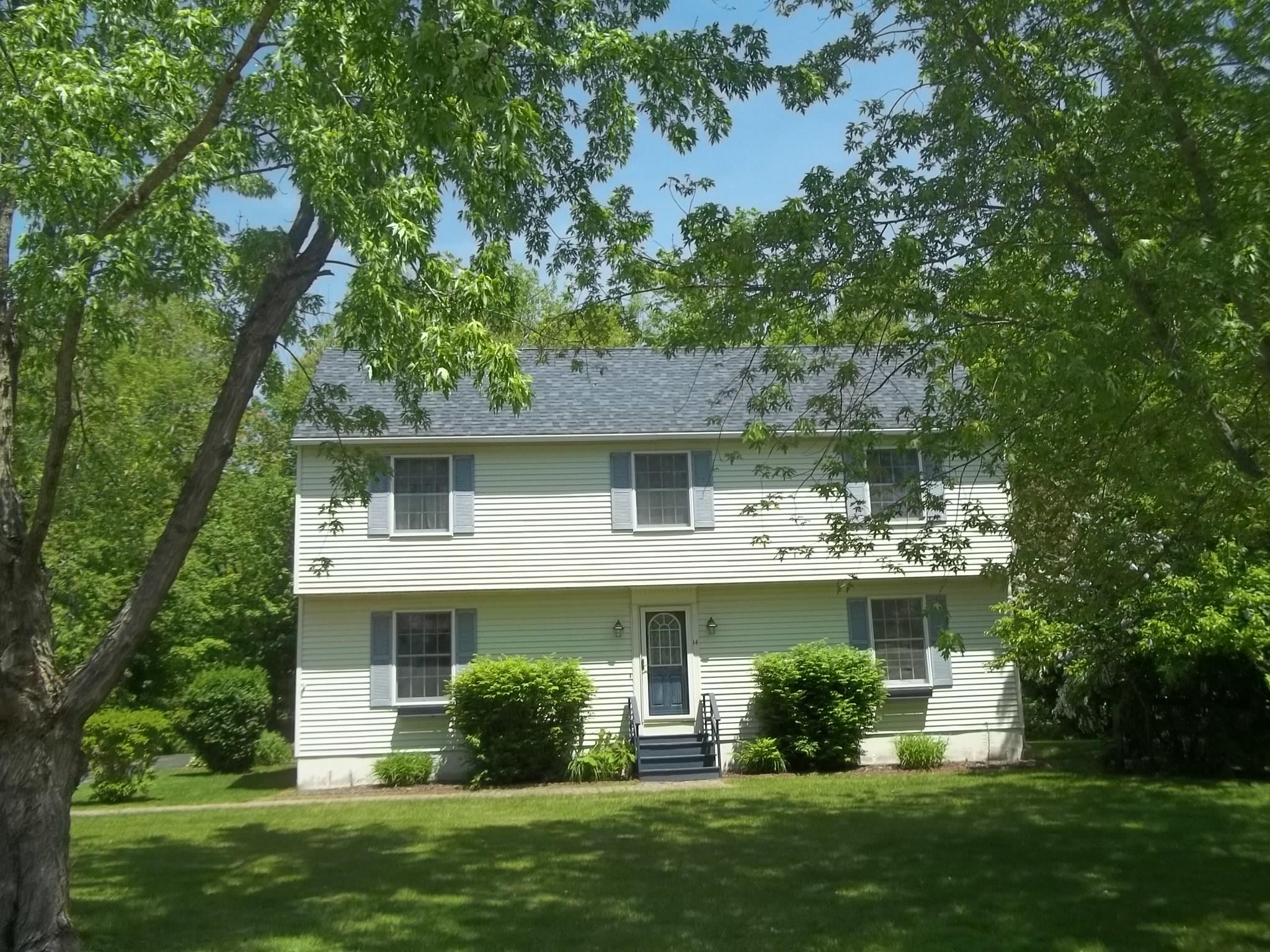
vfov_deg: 44.2
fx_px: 1174
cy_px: 476
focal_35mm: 32
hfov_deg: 56.8
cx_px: 635
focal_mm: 5.7
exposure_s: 1/100
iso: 64
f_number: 8.8
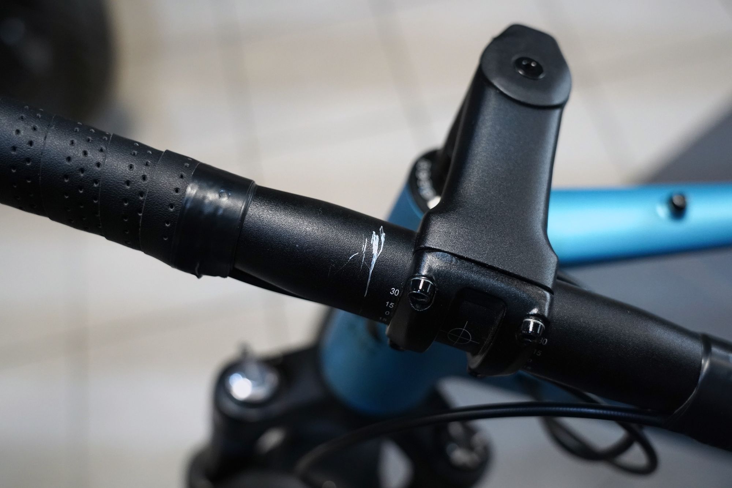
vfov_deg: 31.9
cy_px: 244
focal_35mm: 42
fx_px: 854
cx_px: 366
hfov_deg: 46.4
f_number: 5
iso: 4000
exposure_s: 1/125
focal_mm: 42
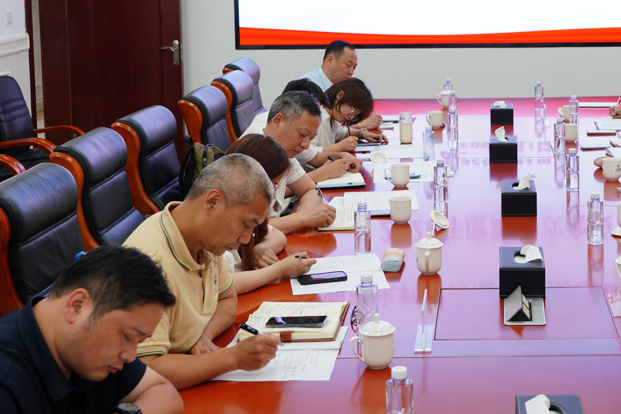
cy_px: 78
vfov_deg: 20.1
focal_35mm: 67
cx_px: 495
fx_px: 1156
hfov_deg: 29.4
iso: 320
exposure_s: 1/40
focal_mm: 34
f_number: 4.5
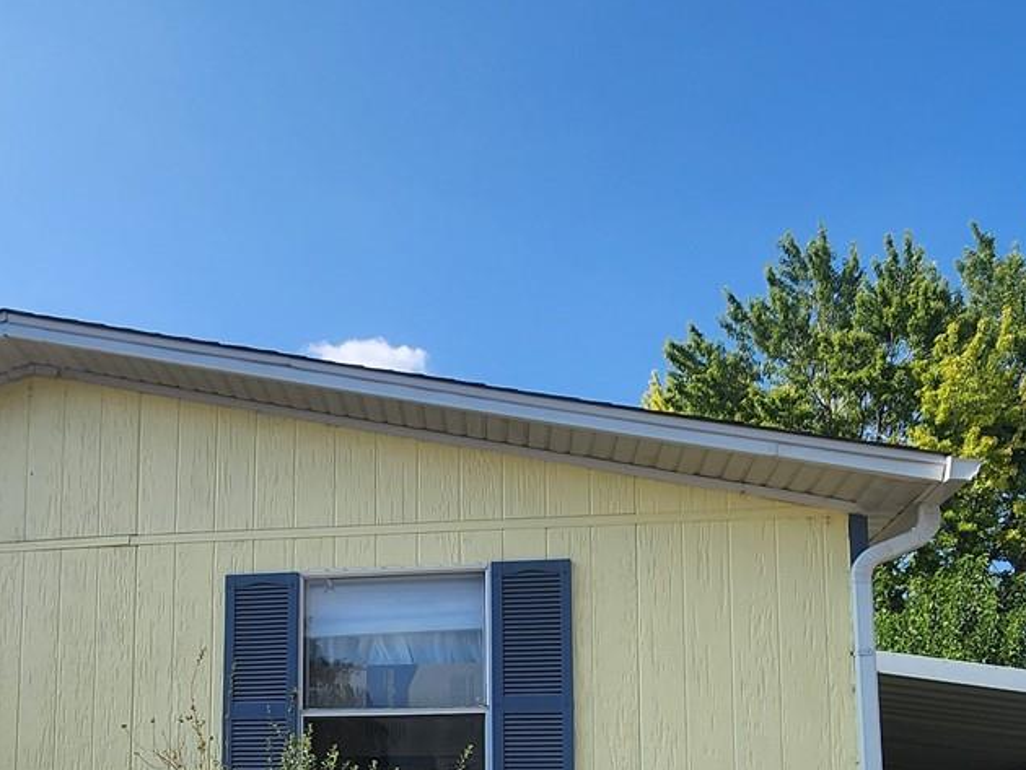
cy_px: 762
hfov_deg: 53.8
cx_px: 309
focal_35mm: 33
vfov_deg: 38.4
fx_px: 978
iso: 50
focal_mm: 2.2
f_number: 2.2
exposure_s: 1/1704
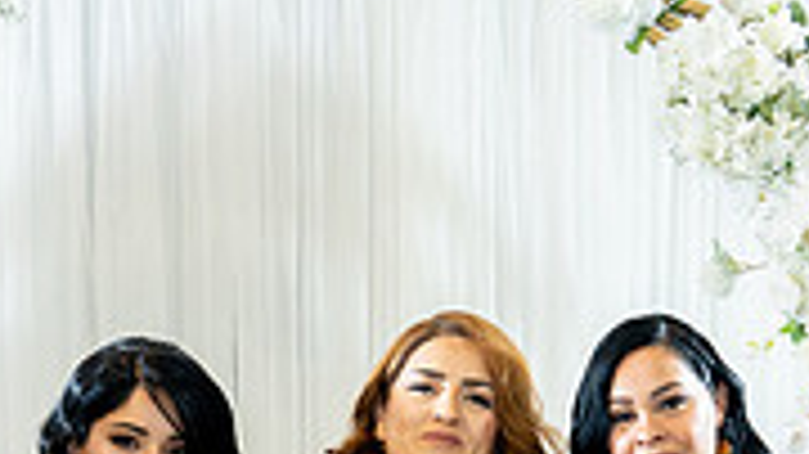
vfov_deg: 13.2
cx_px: 373
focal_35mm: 81
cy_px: 856
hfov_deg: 26.2
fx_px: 1737
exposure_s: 1/160
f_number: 2.8
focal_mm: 24
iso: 800
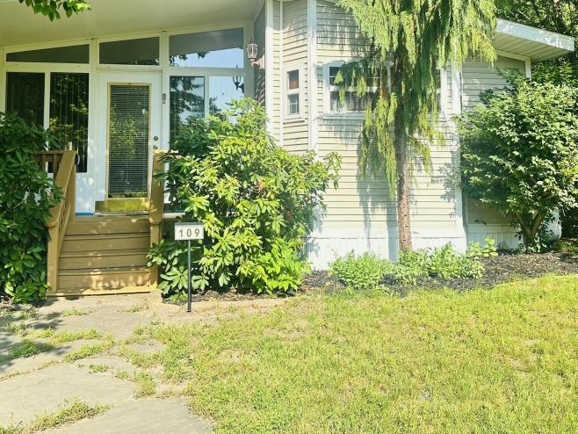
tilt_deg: +5.3
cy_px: 131
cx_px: 266
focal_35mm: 35
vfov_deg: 40.0
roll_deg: +0.9
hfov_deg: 52.6
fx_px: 585
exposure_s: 1/1949
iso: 80
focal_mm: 6.86
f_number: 1.78
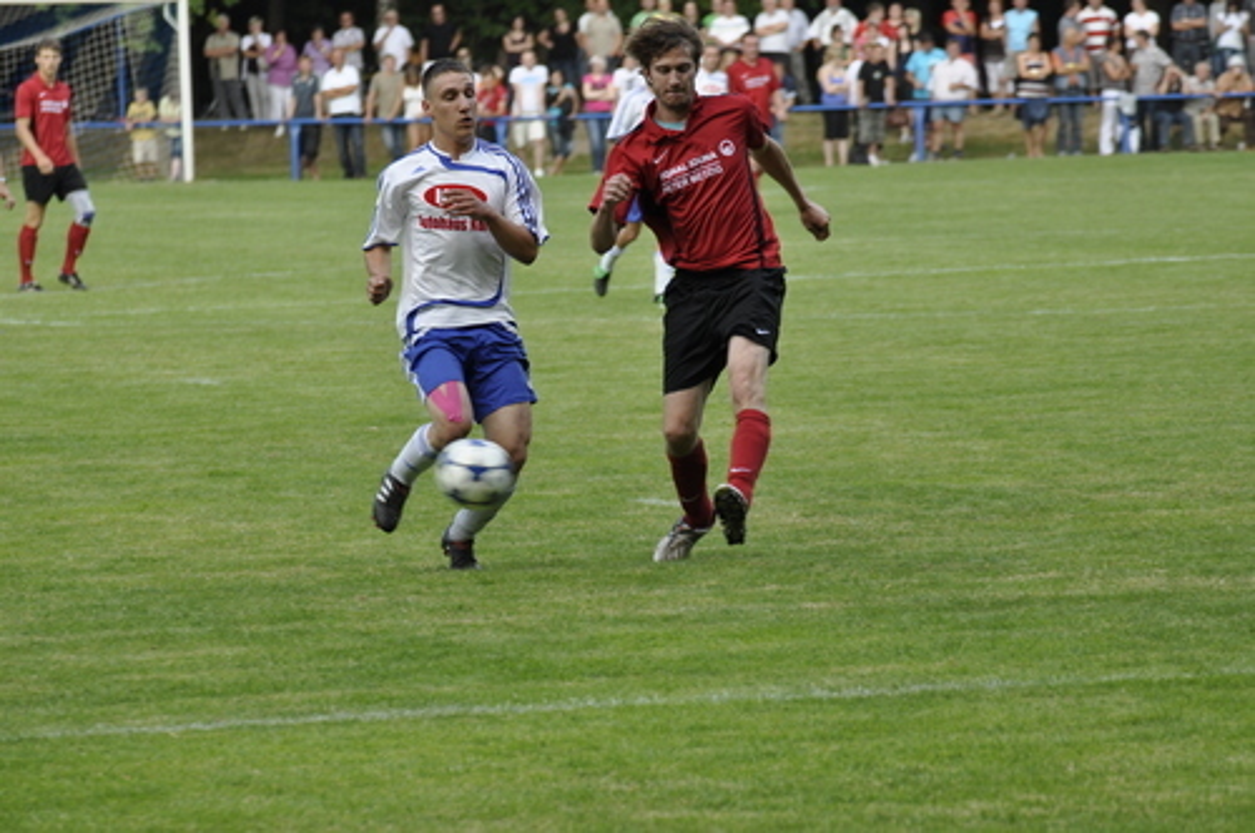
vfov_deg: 6.5
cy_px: 416
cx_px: 628
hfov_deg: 9.8
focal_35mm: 210
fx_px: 7311
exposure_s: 1/400
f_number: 5
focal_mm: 140
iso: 400
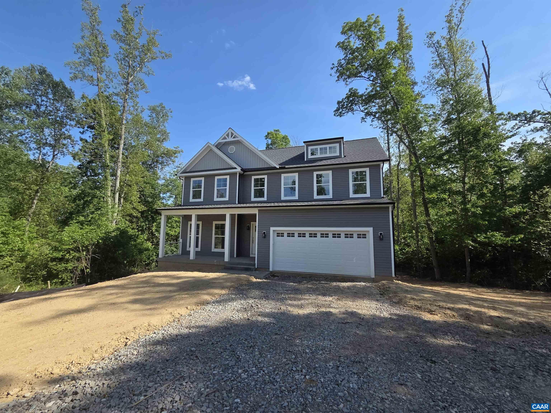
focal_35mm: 13
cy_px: 206
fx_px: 207
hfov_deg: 106.2
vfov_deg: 89.9
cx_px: 276
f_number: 2.2
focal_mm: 2.2
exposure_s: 1/1441
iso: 50
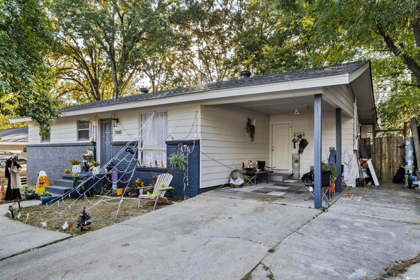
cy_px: 140
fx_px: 257
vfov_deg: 57.2
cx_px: 210
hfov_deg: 78.6
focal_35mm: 22
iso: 250
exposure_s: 1/3
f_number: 11
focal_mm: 14.5
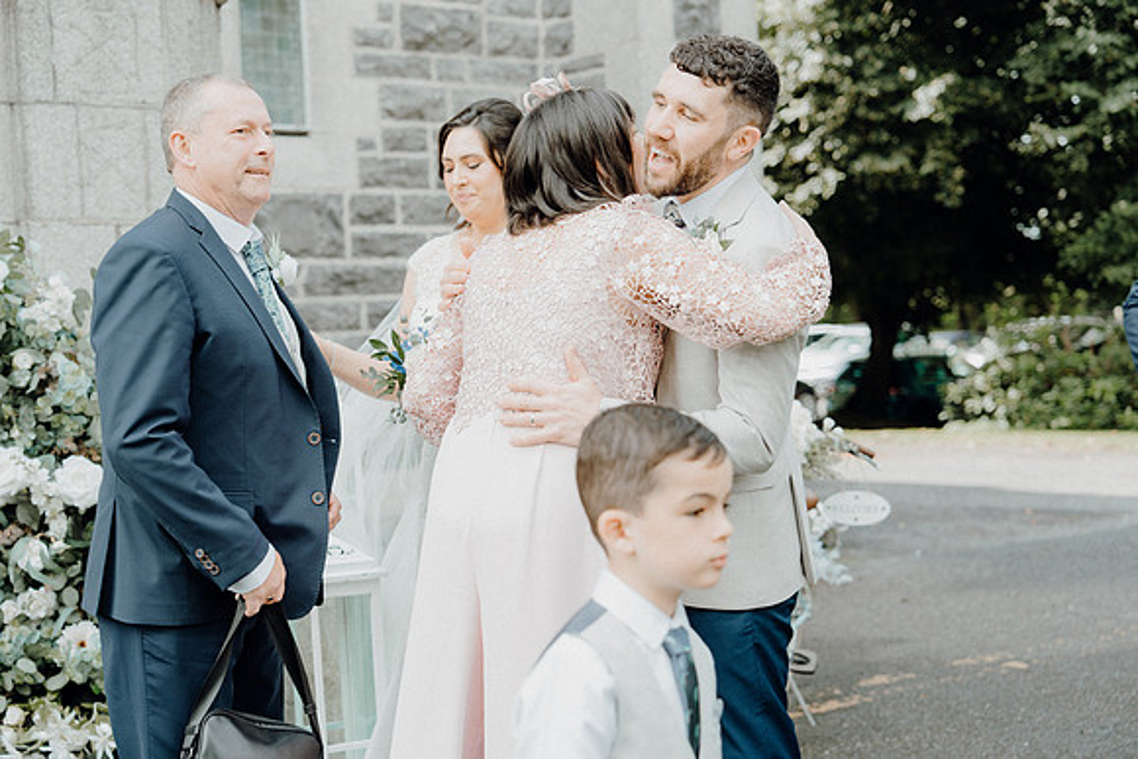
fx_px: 1802
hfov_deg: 35.0
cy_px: 380
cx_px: 569
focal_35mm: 57
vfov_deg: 23.8
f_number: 3.5
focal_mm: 57
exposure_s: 1/200
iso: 125
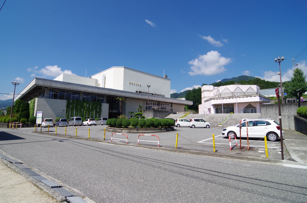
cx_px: 154
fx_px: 153
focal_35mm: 18
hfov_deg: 90.1
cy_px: 102
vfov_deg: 67.1
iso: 100
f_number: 11
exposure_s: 1/160
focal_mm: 12
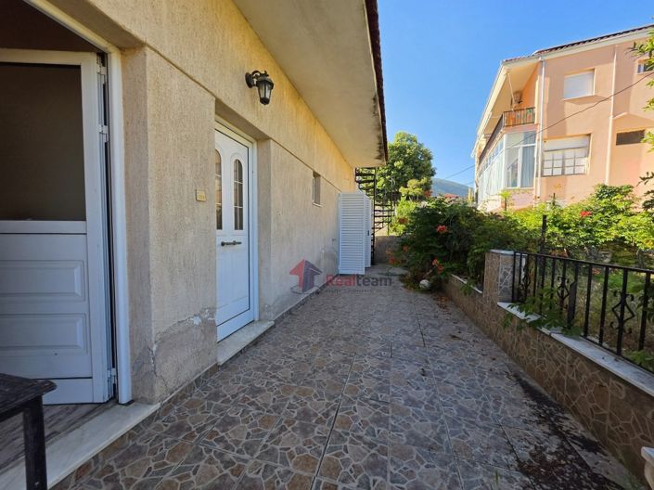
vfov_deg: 89.9
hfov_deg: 106.2
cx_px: 327
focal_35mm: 13
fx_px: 245
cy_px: 245
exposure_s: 1/619
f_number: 1.9
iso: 32
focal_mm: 2.2
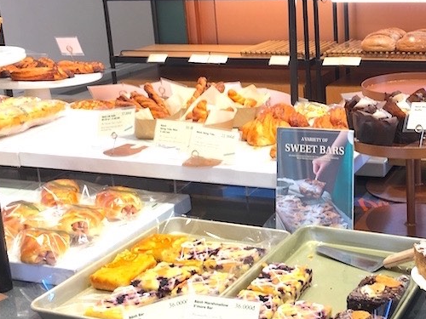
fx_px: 714
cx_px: 355
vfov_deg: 25.2
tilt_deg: -14.1
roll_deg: +1.8
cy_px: 131
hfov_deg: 32.1
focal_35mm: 58
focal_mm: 4.15
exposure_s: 1/50
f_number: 2.2
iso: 25
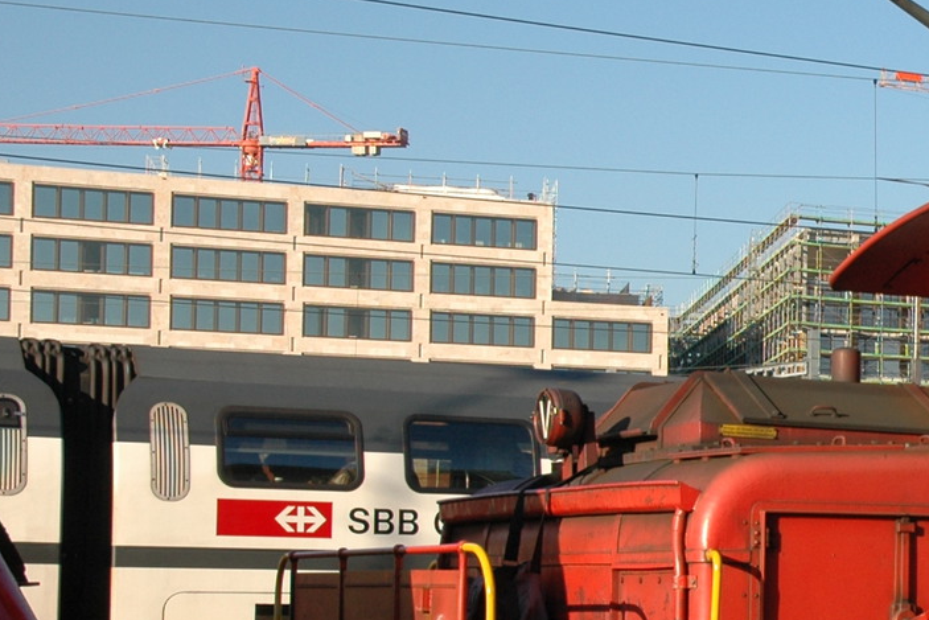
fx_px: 2642
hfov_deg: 18.5
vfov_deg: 13.3
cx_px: 1228
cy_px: 478
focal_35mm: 102
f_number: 8
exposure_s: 1/250
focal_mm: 25
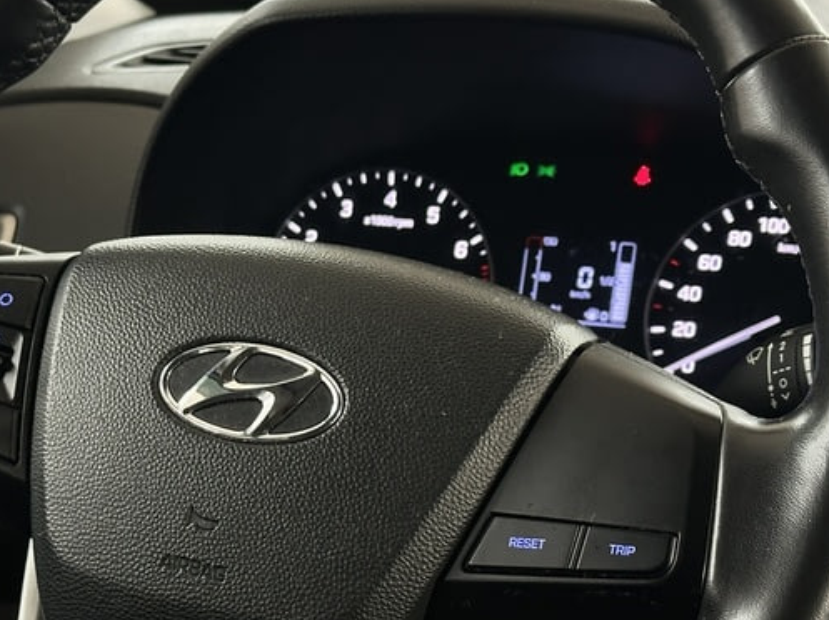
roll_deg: +0.5
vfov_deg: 16.9
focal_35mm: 87
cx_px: 294
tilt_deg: -15.2
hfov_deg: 22.4
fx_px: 2082
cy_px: 399
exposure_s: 1/50
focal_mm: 6.86
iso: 250
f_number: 1.78
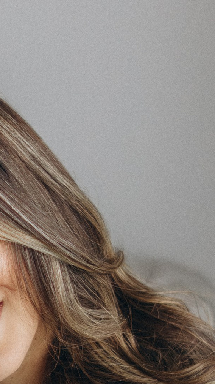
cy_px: 357
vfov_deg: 10.8
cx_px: -95
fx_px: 2019
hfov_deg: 6.0
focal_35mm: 199
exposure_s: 1/800
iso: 2000
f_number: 1.8
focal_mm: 50
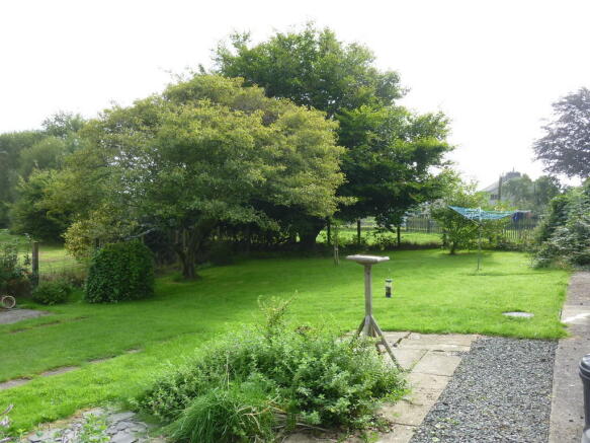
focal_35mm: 29
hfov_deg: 61.7
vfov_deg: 48.2
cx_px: 295
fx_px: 494
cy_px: 222
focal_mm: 5.2
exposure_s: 1/200
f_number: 3.5
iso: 100
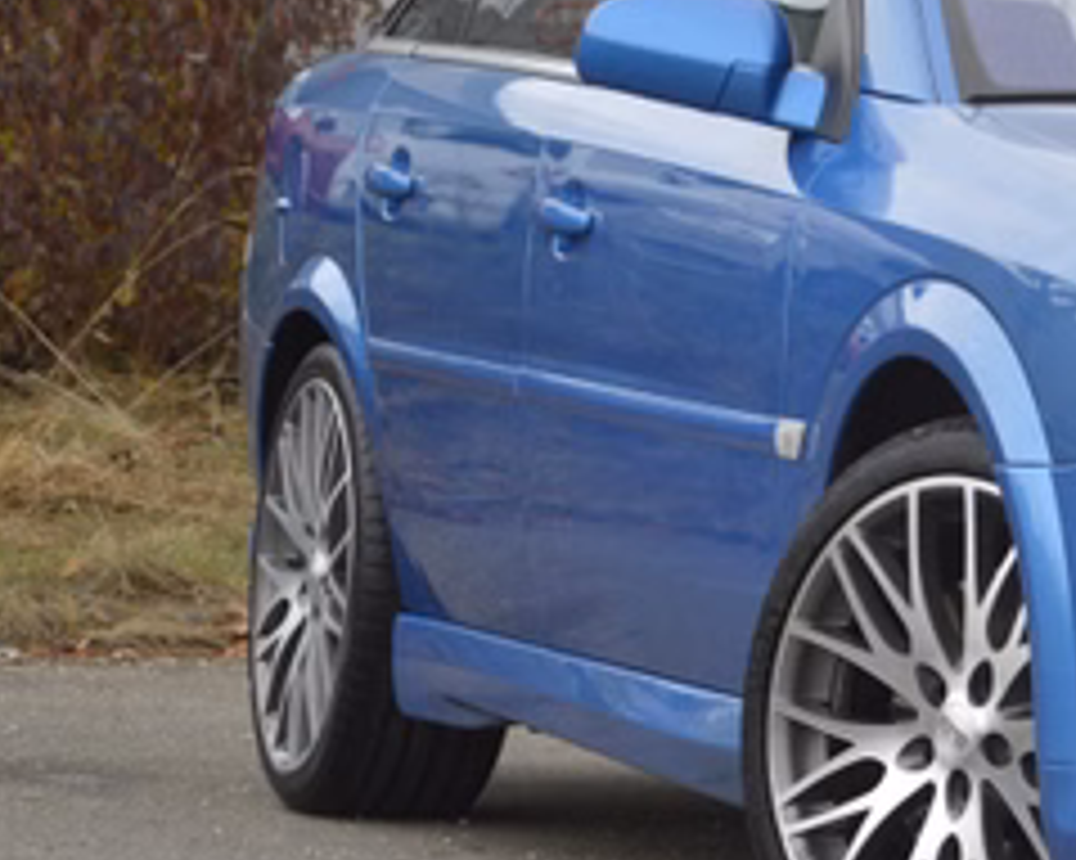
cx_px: 1436
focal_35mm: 249
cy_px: 545
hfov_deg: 7.7
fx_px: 7926
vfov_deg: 6.2
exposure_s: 1/100
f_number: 5.3
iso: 400
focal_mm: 66
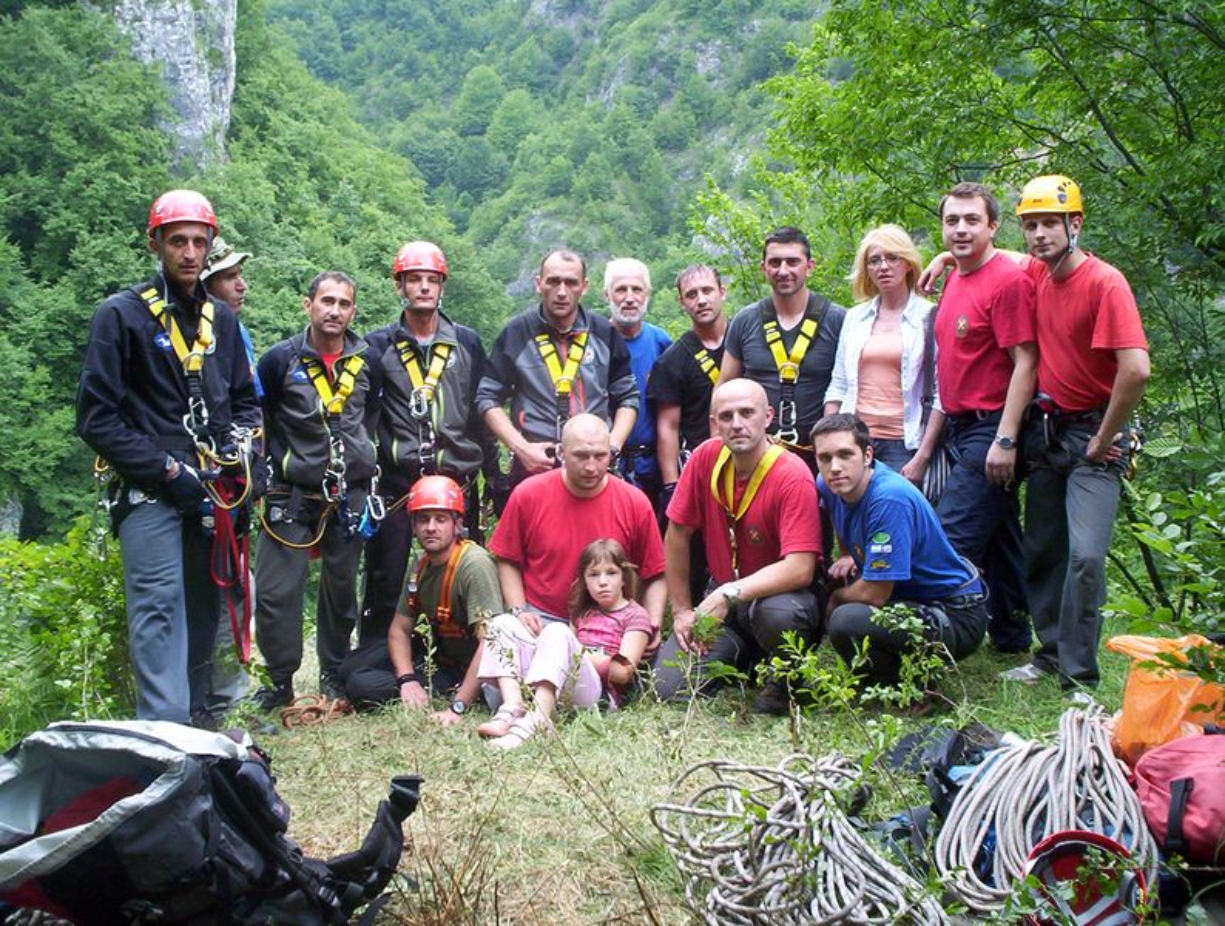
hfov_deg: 48.9
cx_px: 612
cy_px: 463
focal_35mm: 38
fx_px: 1348
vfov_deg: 37.9
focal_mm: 4.99
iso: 100
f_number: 4.5
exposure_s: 1/60.8
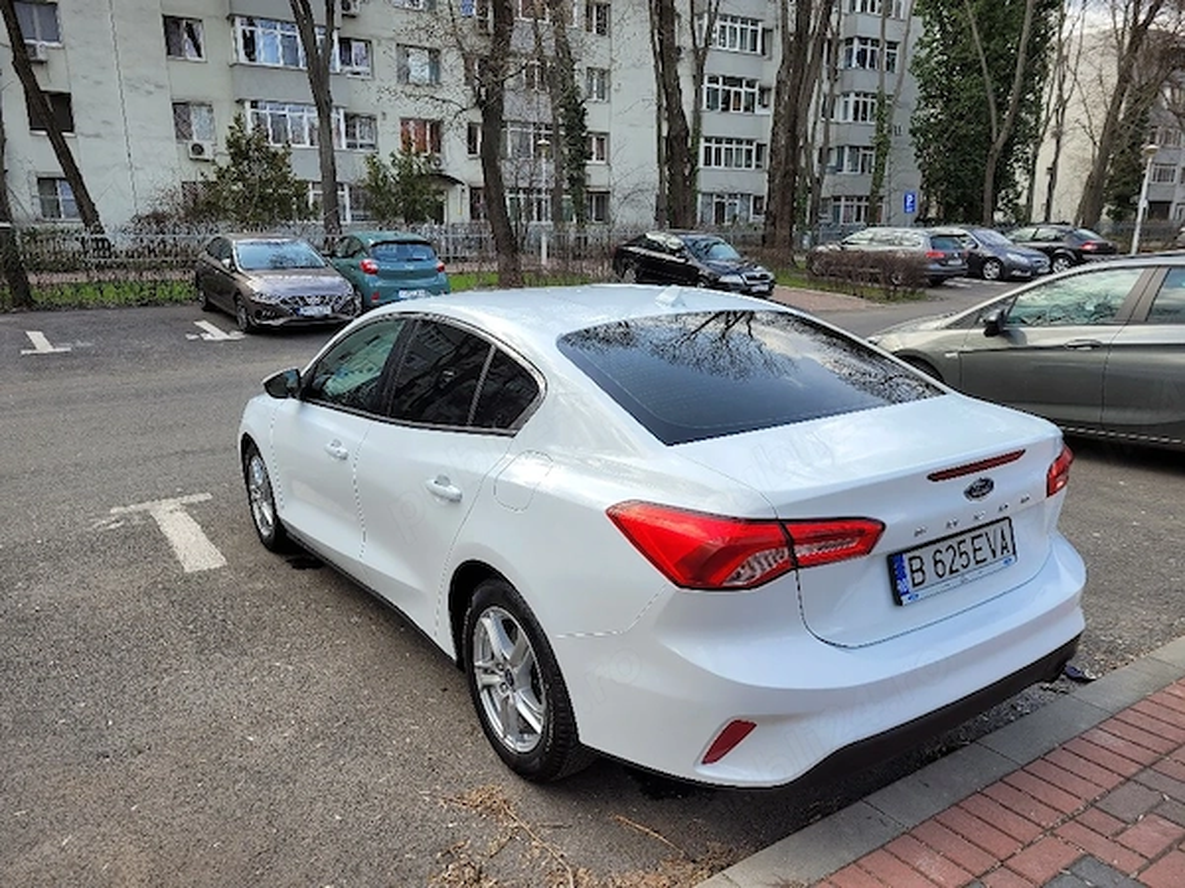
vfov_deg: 53.1
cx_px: 592
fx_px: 890
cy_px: 444
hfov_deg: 67.3
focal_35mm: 26
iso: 40
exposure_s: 1/833
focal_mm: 5.4
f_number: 1.8
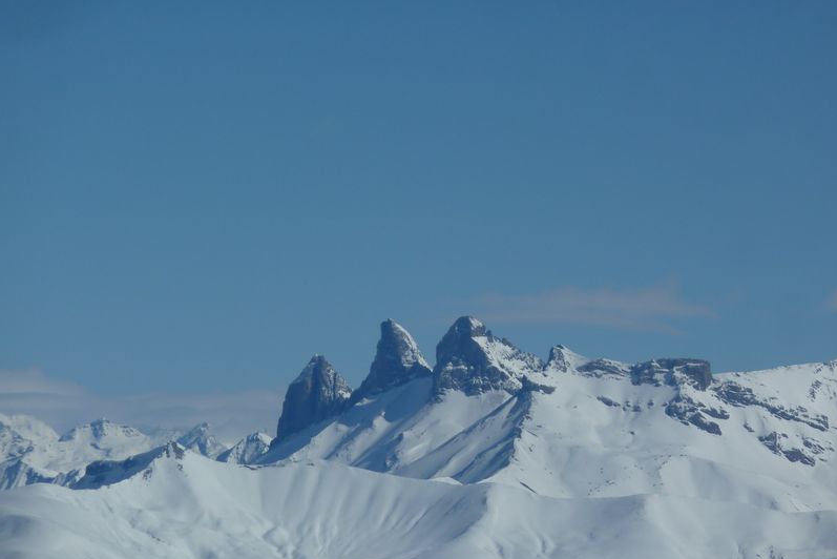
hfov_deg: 6.6
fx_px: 7279
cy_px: 314
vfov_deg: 4.4
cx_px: 419
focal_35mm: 313
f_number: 6.3
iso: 80
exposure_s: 1/1600
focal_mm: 49.2
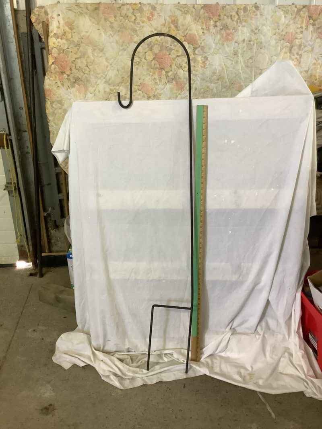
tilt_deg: -23.1
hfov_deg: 45.4
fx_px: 385
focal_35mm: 31
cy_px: 214
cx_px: 161
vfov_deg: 58.4
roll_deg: +1.1
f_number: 2.4
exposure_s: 1/60
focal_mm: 3.3
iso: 200
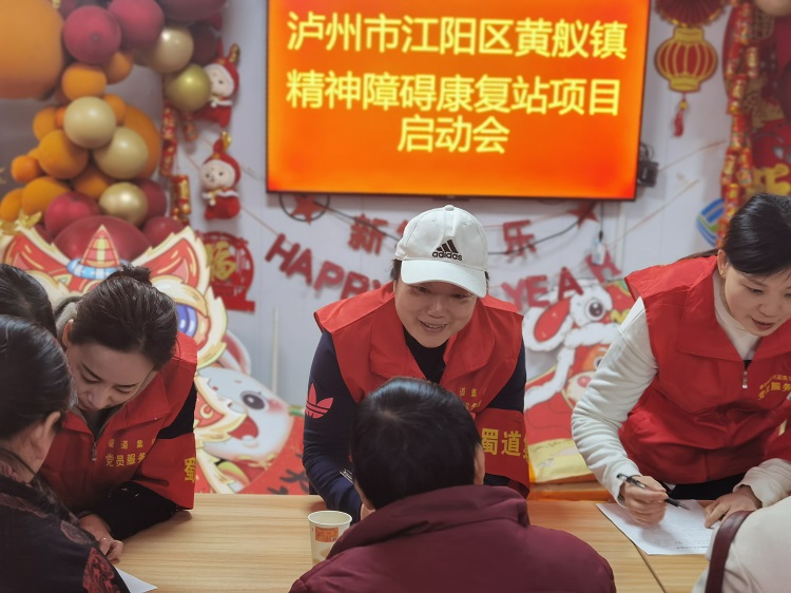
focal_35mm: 54
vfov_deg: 27.0
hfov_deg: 35.6
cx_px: 396
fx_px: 1234
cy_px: 296
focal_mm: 6.71
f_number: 4
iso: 125
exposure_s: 1/50
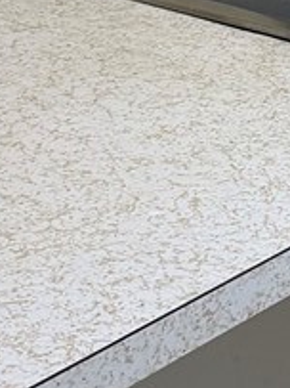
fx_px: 2113
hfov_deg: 7.7
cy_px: -237
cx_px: 446
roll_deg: +0.6
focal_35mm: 189
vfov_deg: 10.1
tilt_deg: -10.7
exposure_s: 1/120
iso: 100
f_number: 1.78
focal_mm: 6.76
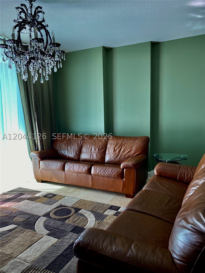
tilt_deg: -6.7
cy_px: 136
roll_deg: +1.8
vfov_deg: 67.3
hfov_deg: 53.1
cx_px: 102
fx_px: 205
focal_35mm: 26
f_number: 1.8
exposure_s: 1/121
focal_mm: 4.25
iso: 80
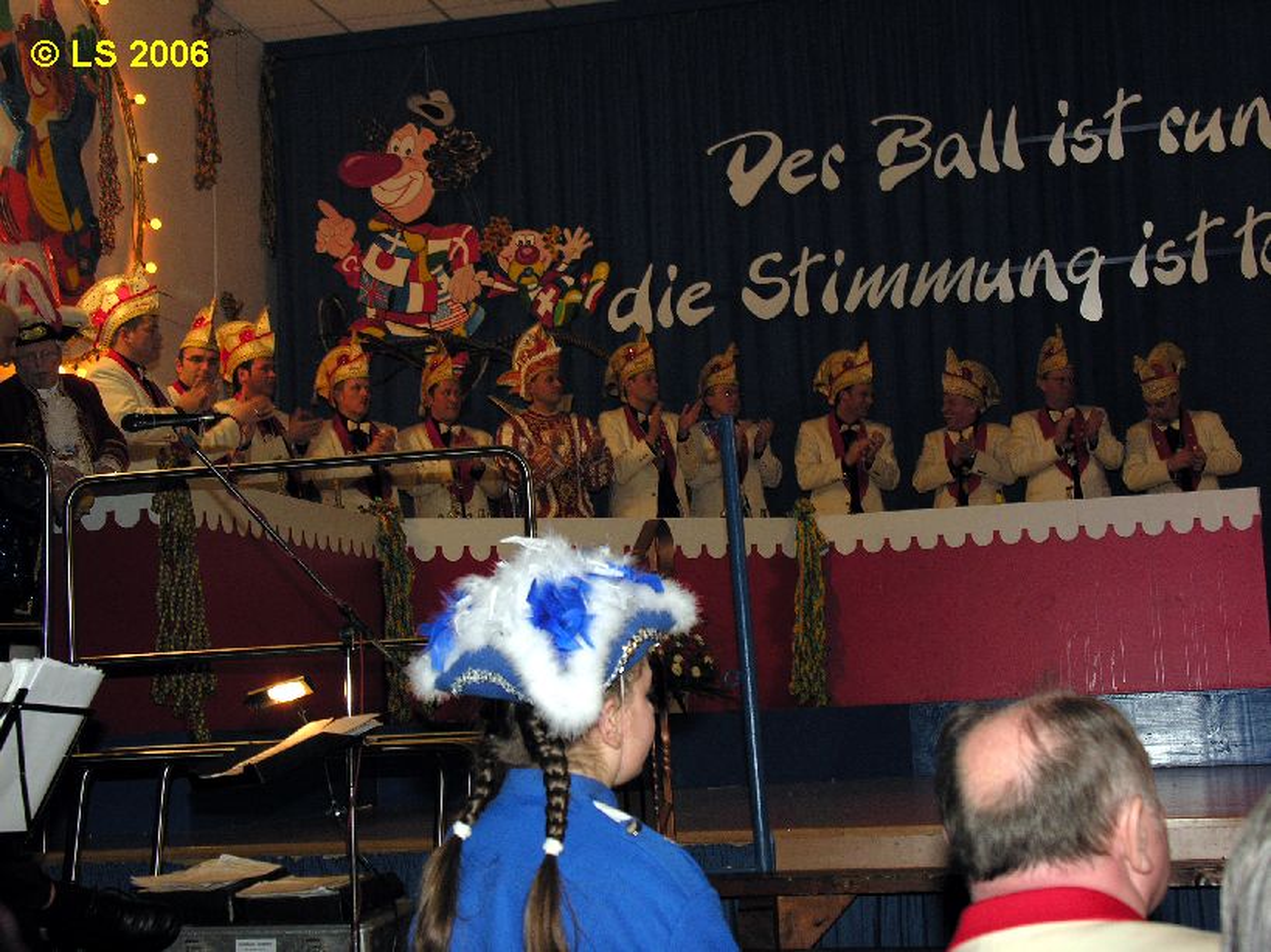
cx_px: 636
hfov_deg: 32.7
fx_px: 2166
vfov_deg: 24.8
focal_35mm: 59
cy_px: 476
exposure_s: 1/60.1
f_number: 4
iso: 100
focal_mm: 15
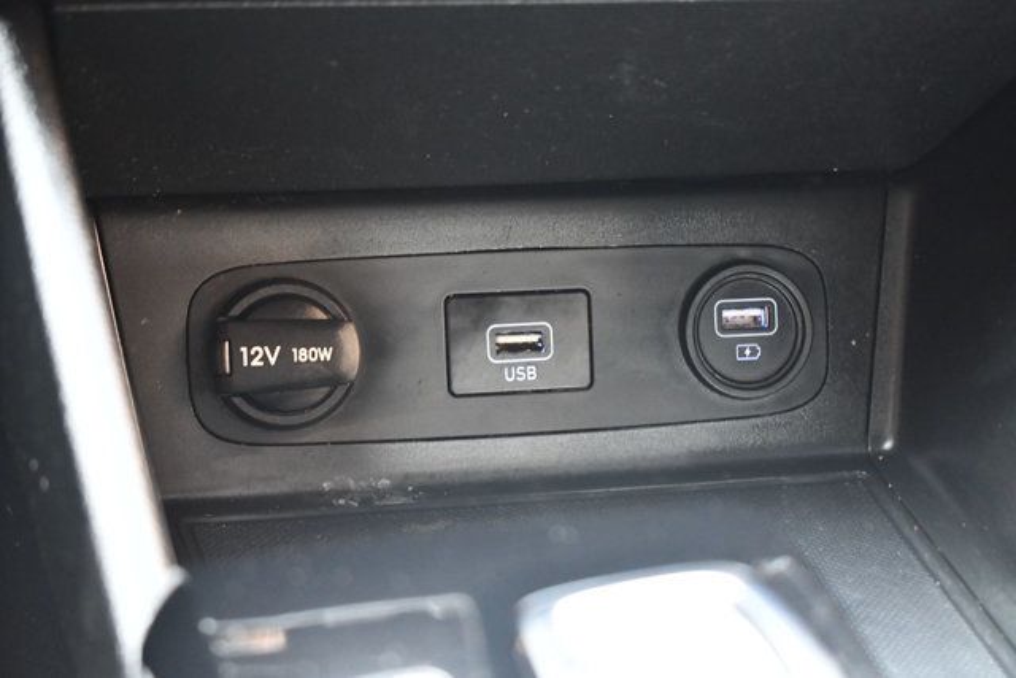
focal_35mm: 69
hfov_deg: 29.2
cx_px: 508
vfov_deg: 19.7
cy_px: 339
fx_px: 1948
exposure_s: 1/60
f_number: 5.3
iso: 5000
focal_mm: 46
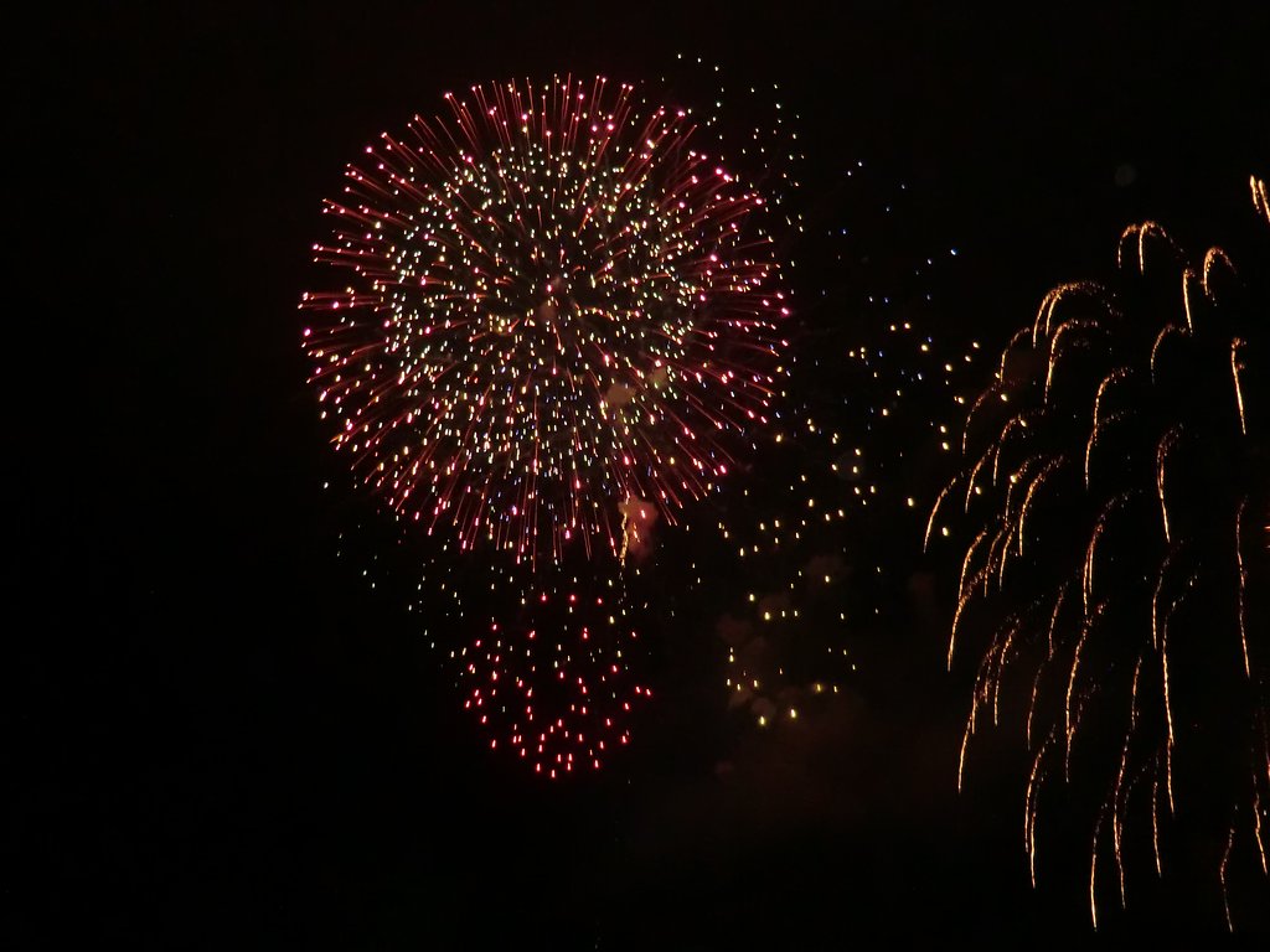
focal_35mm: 34
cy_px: 476
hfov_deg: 54.0
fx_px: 1247
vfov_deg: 41.8
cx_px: 635
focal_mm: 6.1
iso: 800
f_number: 3.6
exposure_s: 1/15
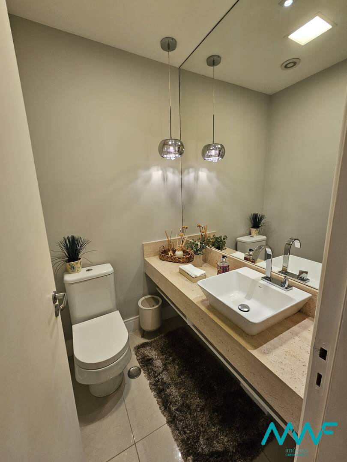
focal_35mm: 13
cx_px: 174
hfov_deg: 89.9
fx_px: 174
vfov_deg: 106.2
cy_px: 231
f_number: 2.2
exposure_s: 1/60
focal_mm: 2.2
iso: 100
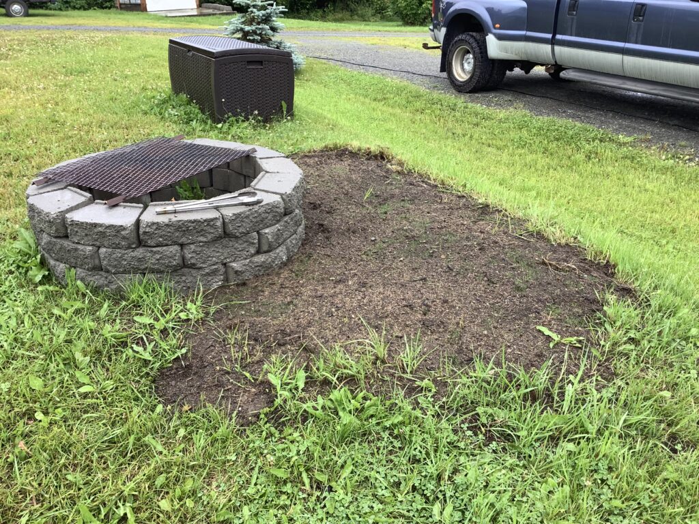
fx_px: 626
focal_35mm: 31
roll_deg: +1.4
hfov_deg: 58.4
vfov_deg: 45.4
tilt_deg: -26.4
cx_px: 350
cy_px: 262
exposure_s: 1/135
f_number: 2.4
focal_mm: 3.3
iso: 25
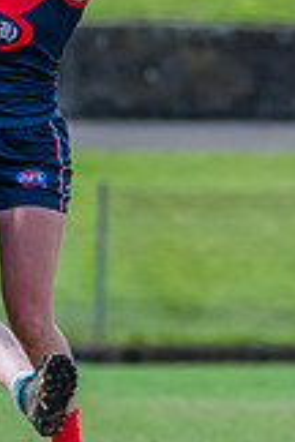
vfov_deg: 1.3
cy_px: 33
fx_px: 19702
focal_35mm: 1603
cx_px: -68
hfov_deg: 0.9
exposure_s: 1/1600
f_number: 5.6
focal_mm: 320
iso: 1000
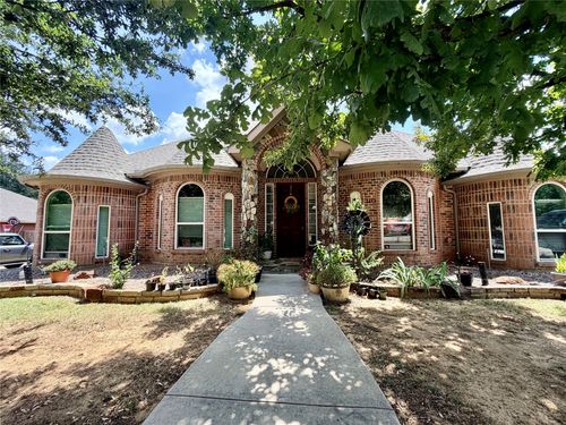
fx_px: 229
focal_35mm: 14
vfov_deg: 85.7
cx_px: 283
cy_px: 212
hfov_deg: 102.1
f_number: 2.2
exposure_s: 1/479
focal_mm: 2.22
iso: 64
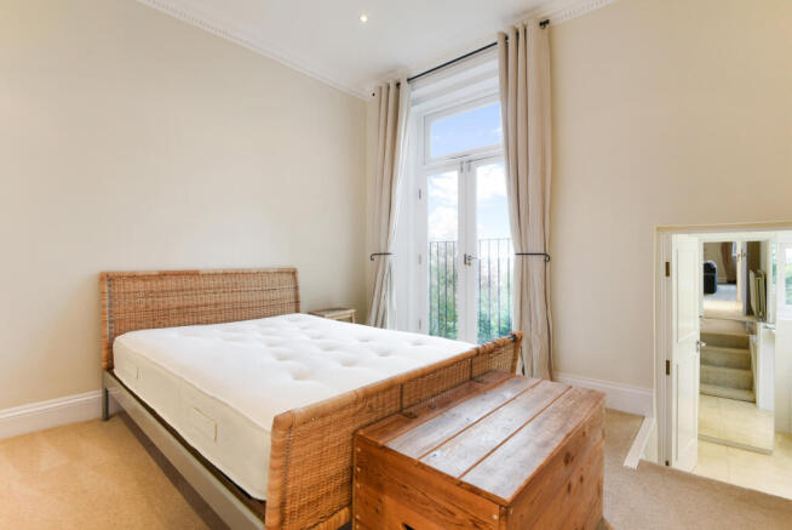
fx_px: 352
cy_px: 265
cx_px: 396
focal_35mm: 16
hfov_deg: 96.7
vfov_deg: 73.8
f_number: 8
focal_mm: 16
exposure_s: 1/3
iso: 320
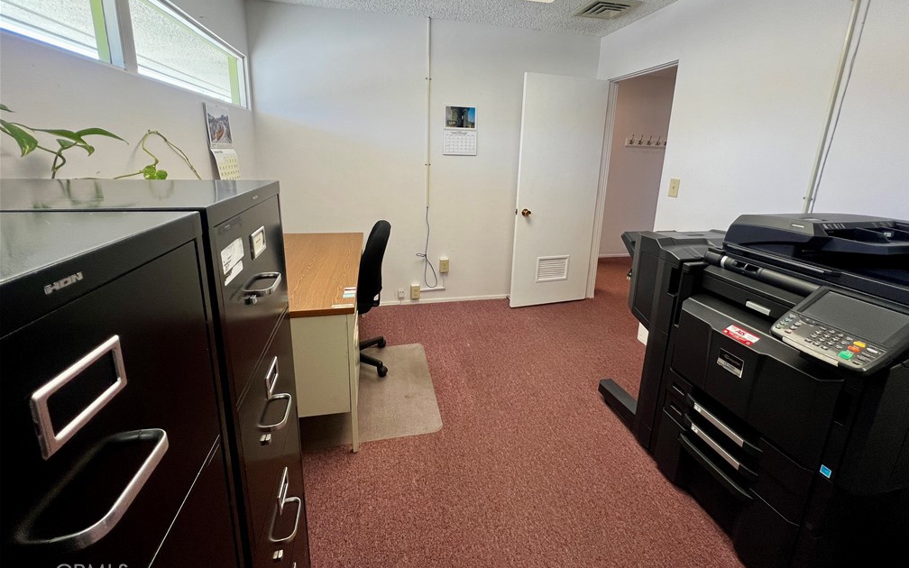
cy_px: 239
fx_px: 347
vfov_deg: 78.1
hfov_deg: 105.3
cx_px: 461
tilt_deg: -14.2
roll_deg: -2.2
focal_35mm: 14
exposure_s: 1/120
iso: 125
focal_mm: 1.57
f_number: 1.8
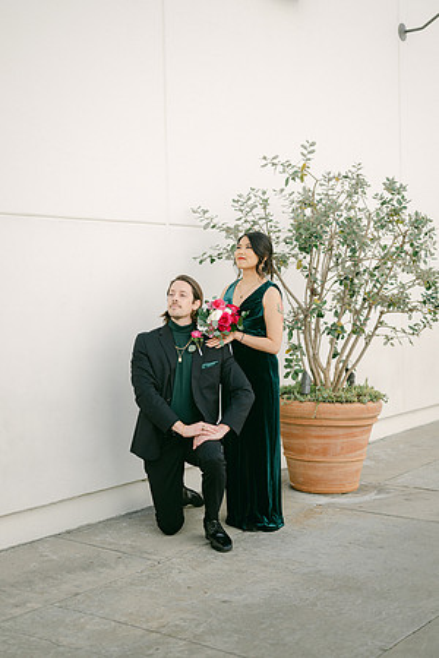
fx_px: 915
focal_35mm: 50
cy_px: 329
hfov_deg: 27.0
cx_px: 220
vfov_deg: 39.6
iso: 80
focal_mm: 50
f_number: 1.8
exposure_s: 1/4000
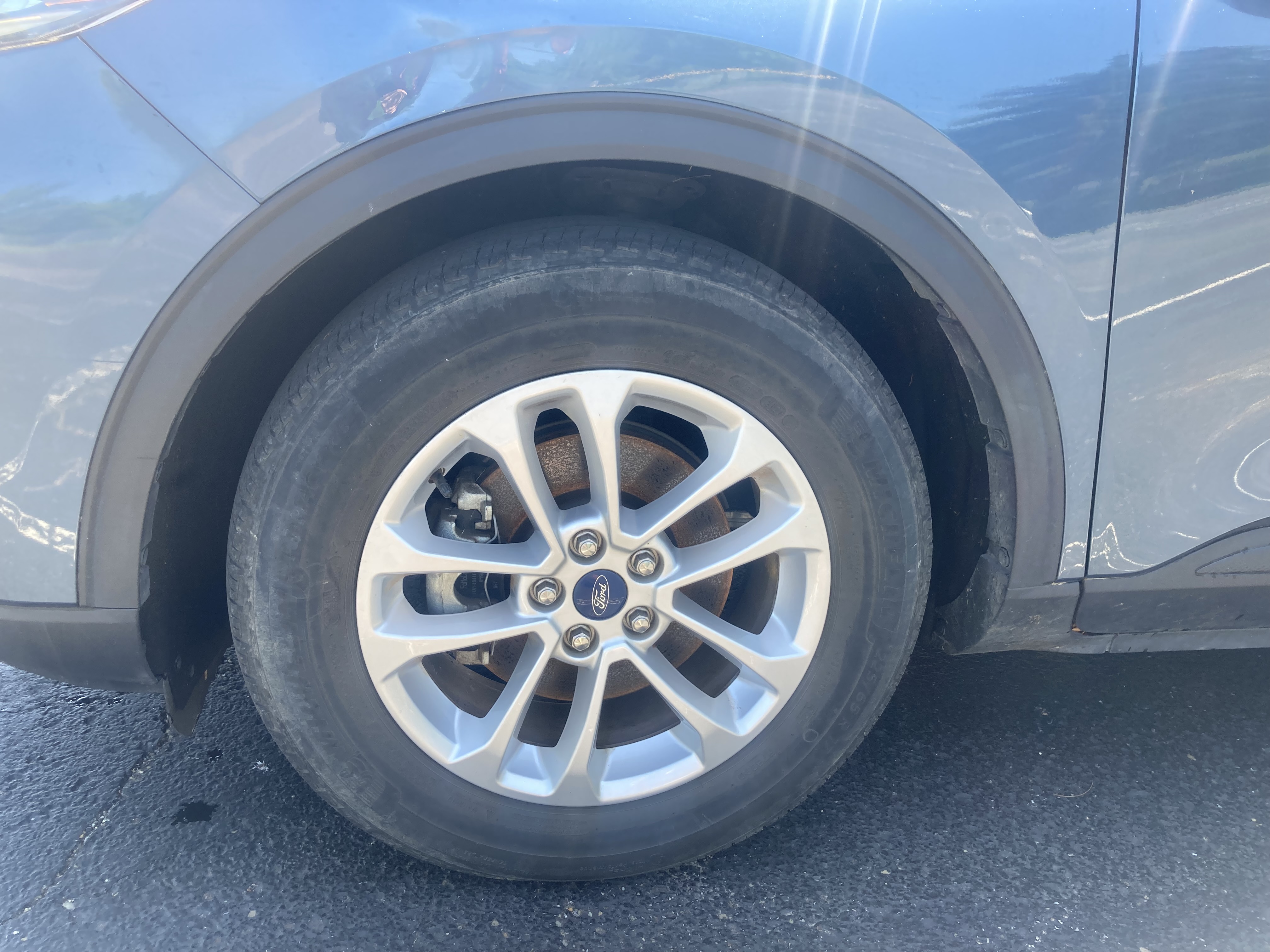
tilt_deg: -20.0
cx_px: 635
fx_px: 1027
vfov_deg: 49.7
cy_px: 476
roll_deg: -4.0
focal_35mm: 28
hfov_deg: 63.4
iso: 20
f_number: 1.8
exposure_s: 1/121
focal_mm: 3.99
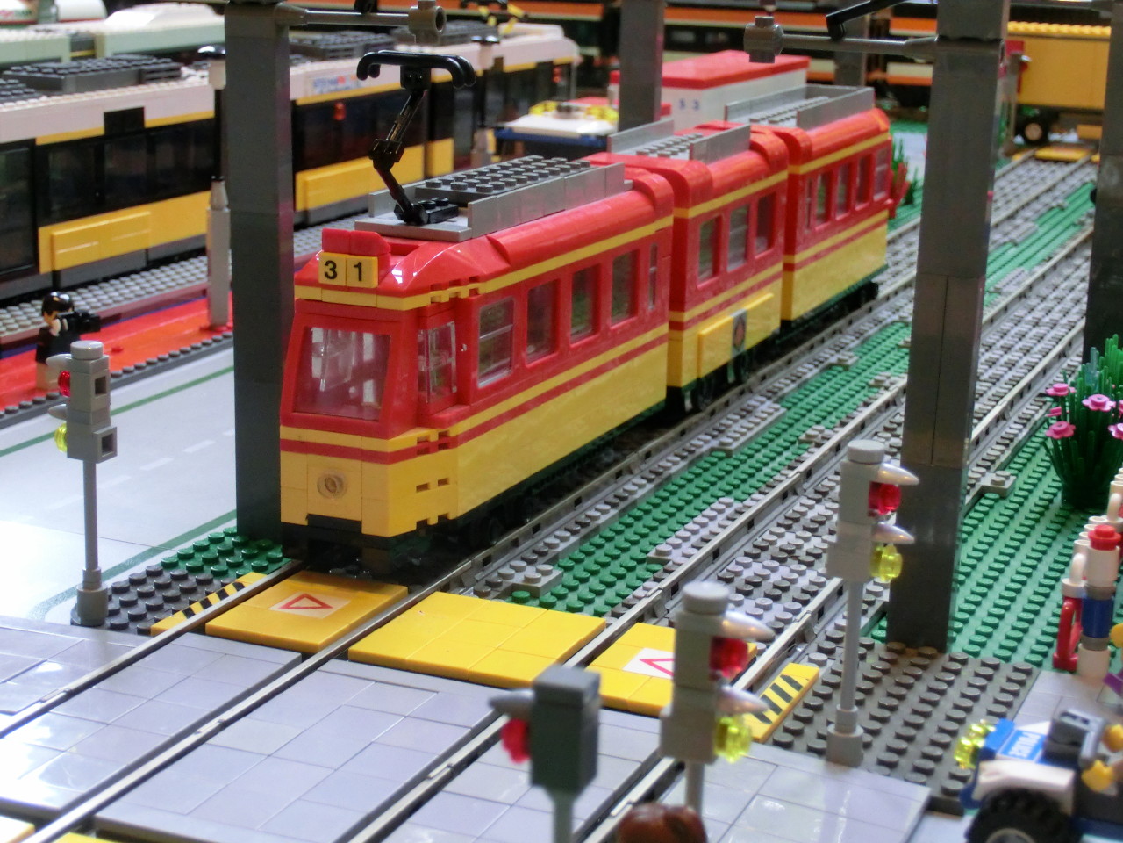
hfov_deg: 25.7
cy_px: 422
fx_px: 2466
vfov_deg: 19.4
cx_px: 562
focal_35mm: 76
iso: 640
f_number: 4.9
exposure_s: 1/60
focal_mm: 13.48
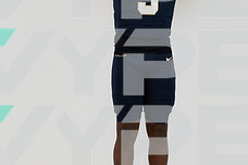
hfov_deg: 25.9
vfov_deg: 17.4
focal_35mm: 78
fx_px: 540
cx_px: 111
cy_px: 63
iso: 250
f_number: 3.5
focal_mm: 39.7
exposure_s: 1/125
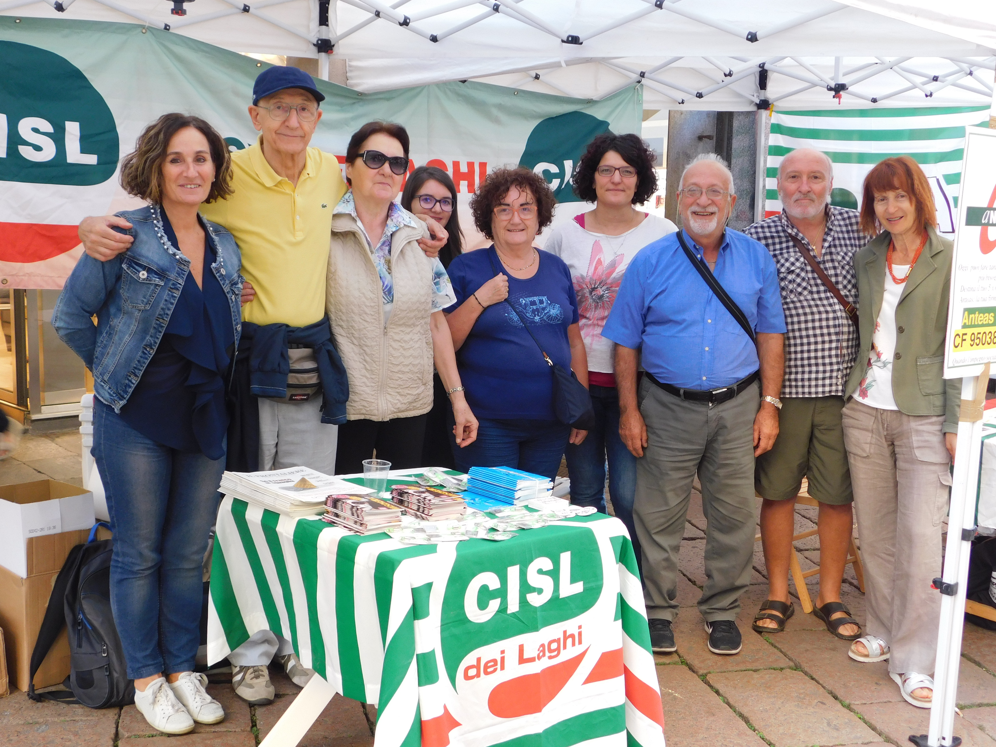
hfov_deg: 46.8
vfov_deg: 36.0
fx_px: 1151
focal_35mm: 40
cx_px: 498
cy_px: 374
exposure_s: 1/30
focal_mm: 7.1
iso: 180
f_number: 3.6
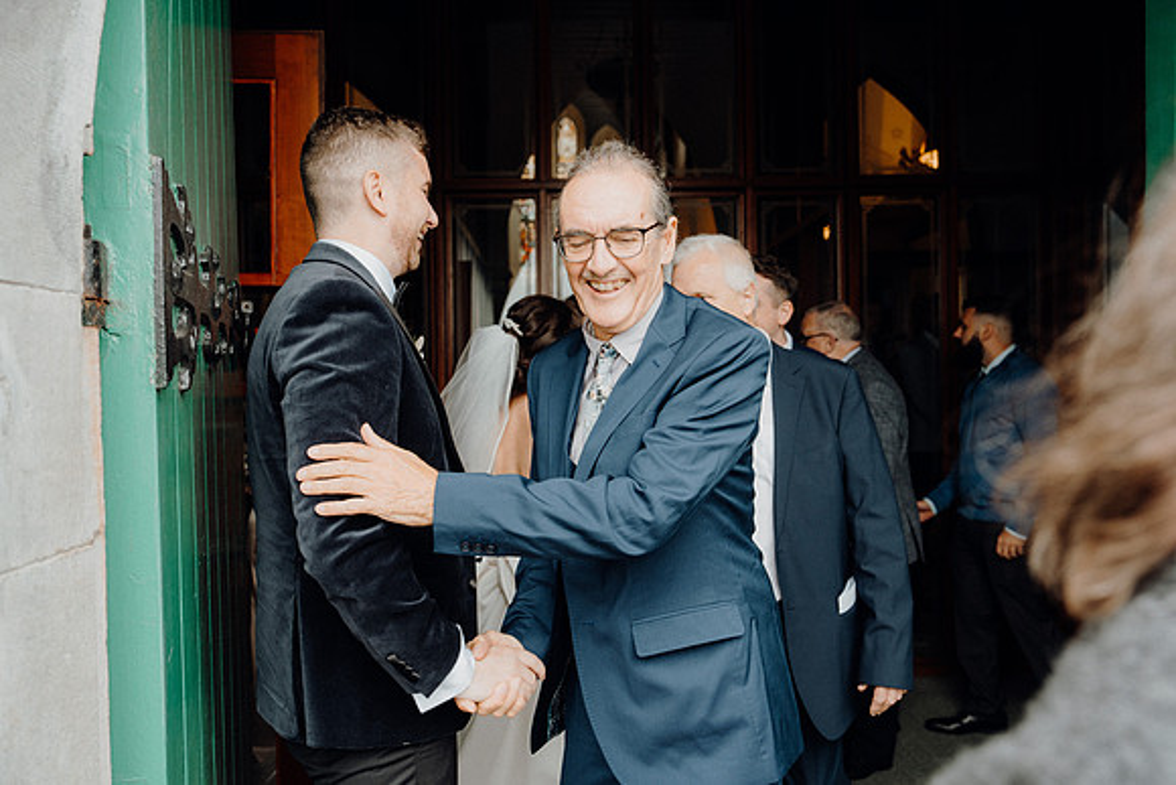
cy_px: 392
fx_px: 948
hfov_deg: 63.6
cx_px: 588
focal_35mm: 29
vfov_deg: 45.0
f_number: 3.5
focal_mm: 29
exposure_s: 1/200
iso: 320
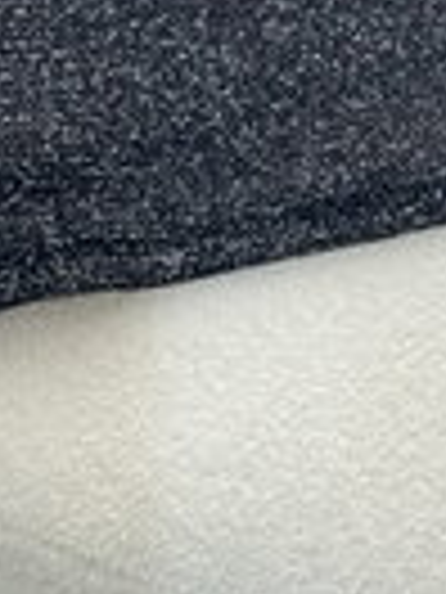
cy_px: -524
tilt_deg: -70.4
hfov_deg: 7.6
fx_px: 3333
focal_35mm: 194
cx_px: 446
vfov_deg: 9.6
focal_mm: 6.76
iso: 64
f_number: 1.78
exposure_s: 1/121
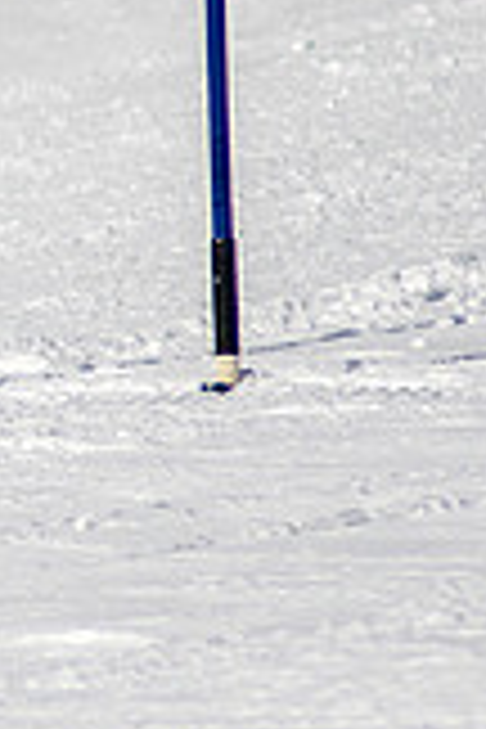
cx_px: -949
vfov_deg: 0.9
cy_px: 311
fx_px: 48292
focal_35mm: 2385
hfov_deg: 0.6
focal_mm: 300
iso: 100
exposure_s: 1/6400
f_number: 2.8
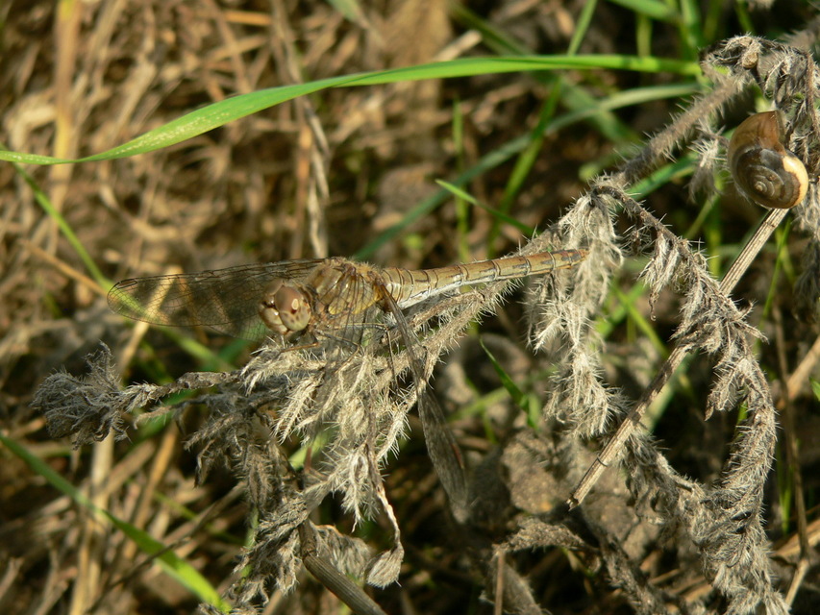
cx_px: 410
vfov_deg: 18.4
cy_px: 308
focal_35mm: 80
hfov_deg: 24.4
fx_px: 1895
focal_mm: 13.3
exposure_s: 1/400
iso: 80
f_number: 4
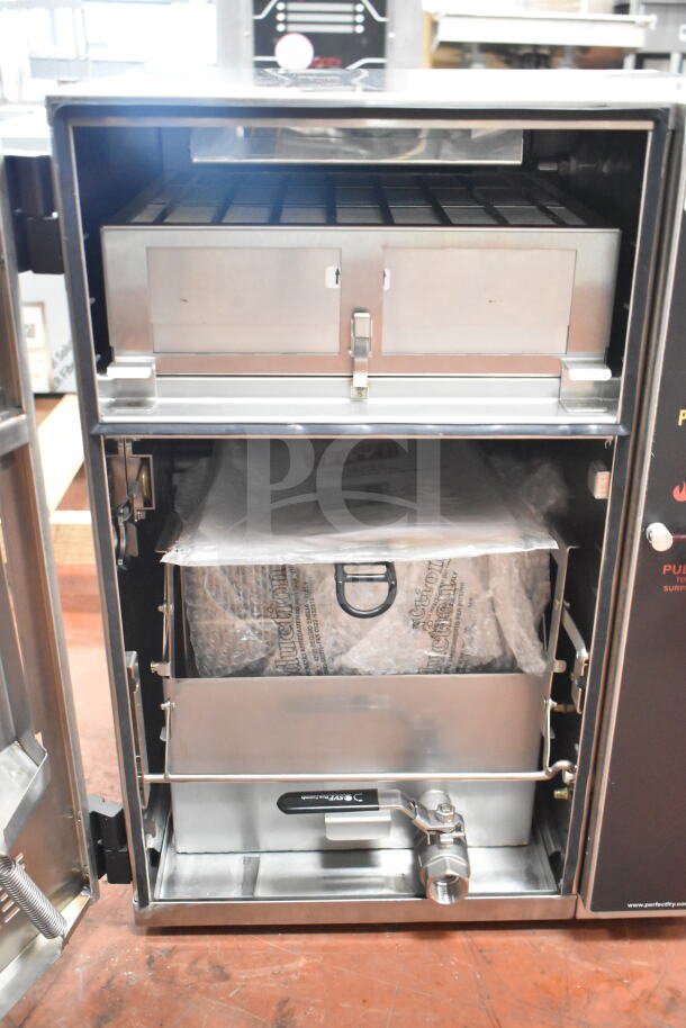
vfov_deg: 53.1
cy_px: 514
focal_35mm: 36
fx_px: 1028
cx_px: 343
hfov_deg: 36.9
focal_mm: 24
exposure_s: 1/40
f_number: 4
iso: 8000
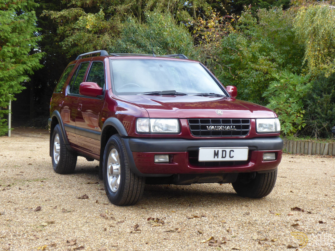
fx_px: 552
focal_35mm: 57
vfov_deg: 25.7
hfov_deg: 33.8
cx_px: 168
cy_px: 126
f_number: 4.5
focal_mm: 10.3
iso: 160
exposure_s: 1/60
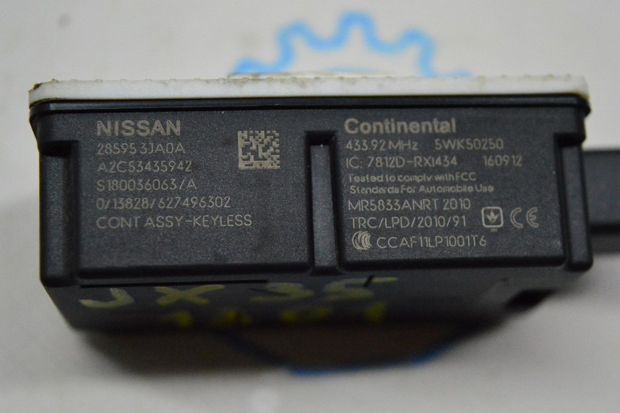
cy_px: 206
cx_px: 310
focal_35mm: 72
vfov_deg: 18.9
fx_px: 1239
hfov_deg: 28.1
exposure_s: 1/800
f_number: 5.3
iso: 6400
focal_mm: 48
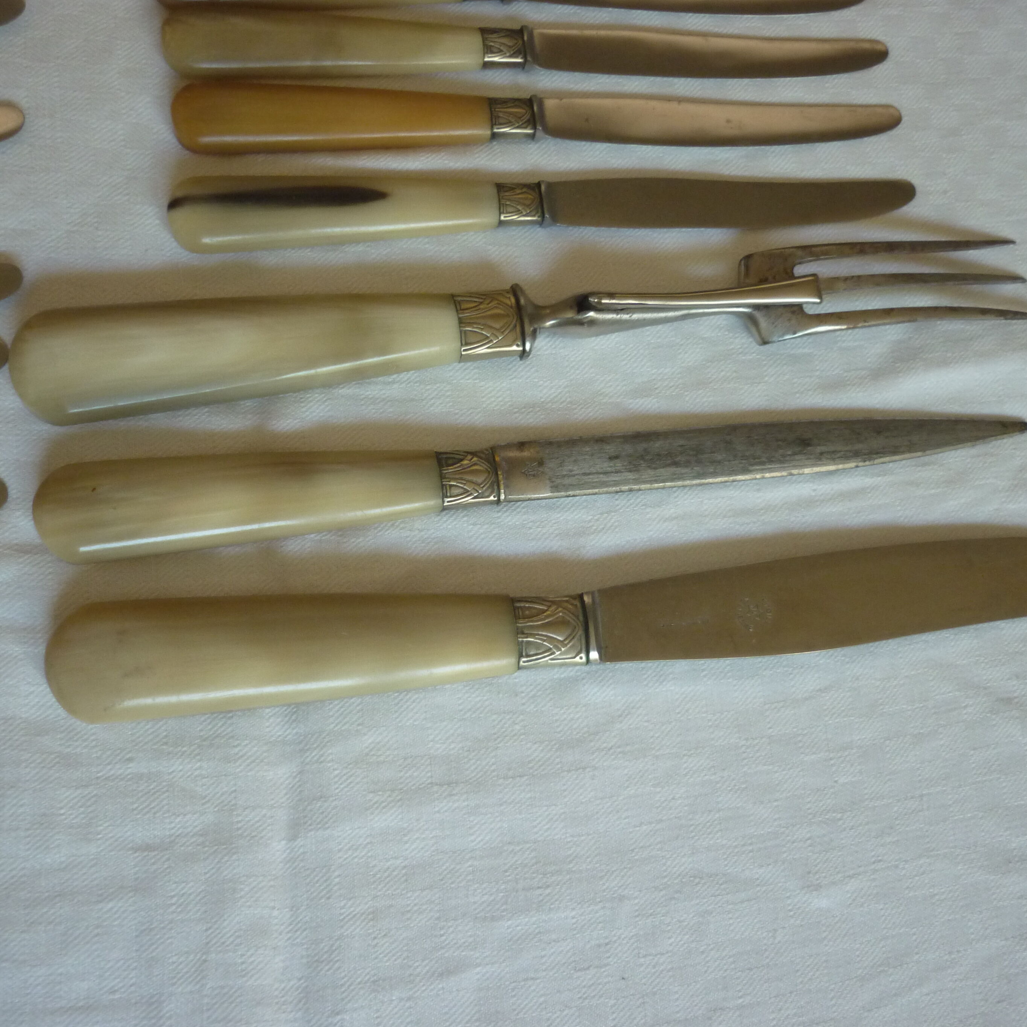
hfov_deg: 42.8
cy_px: 515
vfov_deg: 42.8
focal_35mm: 39
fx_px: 1309
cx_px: 572
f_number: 2.8
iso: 200
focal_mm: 5.5
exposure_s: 1/30
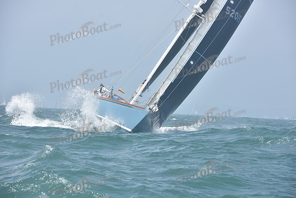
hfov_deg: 12.8
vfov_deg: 8.6
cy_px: 99
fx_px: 1316
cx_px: 148
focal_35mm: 160
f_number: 9
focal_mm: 160
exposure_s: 1/1000
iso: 320
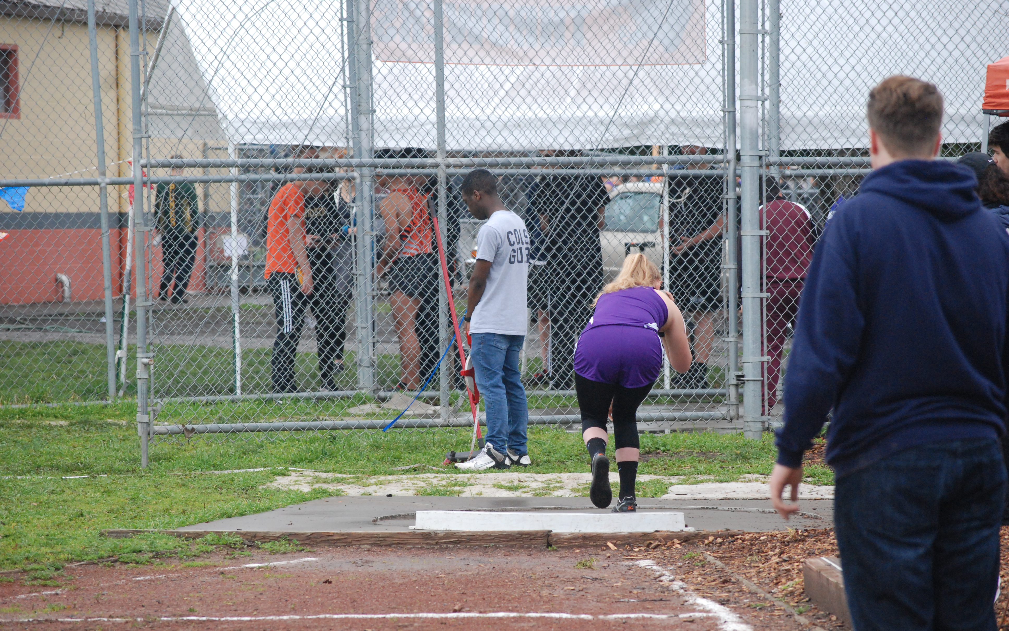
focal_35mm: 184
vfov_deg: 7.1
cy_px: 326
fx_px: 5060
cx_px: 505
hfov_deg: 11.4
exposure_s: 1/800
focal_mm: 120
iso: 1000
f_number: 7.1
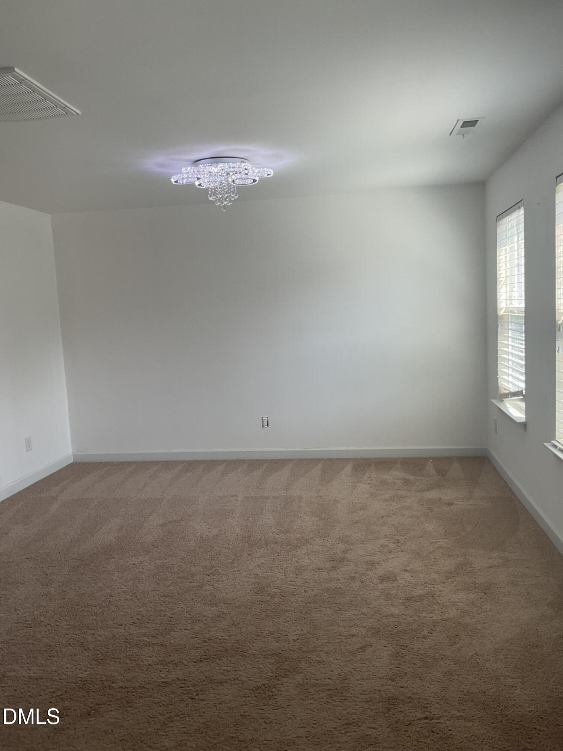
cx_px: 282
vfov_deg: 61.7
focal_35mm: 29
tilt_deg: -7.7
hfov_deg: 48.2
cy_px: 376
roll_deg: +2.6
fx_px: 629
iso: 20
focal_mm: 3
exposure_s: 1/120
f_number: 1.8
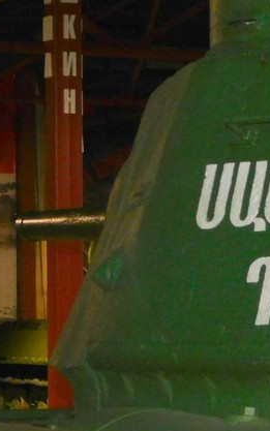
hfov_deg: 7.2
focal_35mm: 179
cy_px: 248
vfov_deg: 11.7
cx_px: 444
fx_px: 2105
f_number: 4.2
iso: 560
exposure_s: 1/30
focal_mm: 11.7
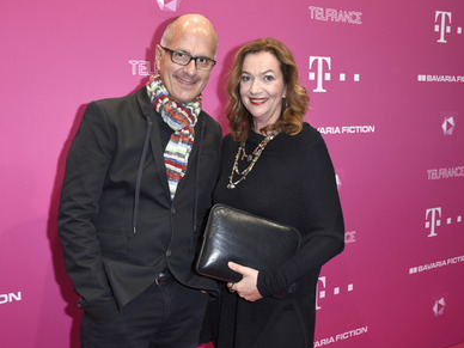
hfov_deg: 48.3
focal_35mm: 39
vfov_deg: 37.2
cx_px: 211
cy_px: 177
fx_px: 517
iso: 500
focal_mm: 23
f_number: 6.3
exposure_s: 1/160
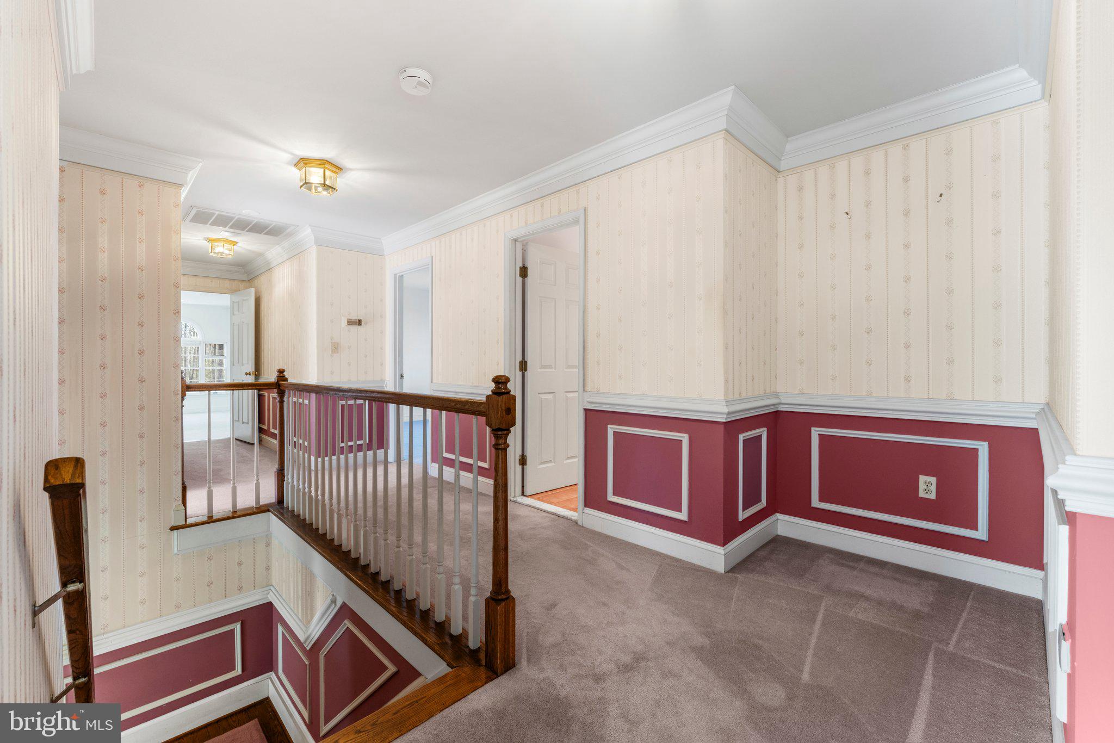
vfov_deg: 77.3
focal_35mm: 15
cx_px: 557
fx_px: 464
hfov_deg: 100.4
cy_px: 372
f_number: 8
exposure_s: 1/3
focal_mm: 15
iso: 640
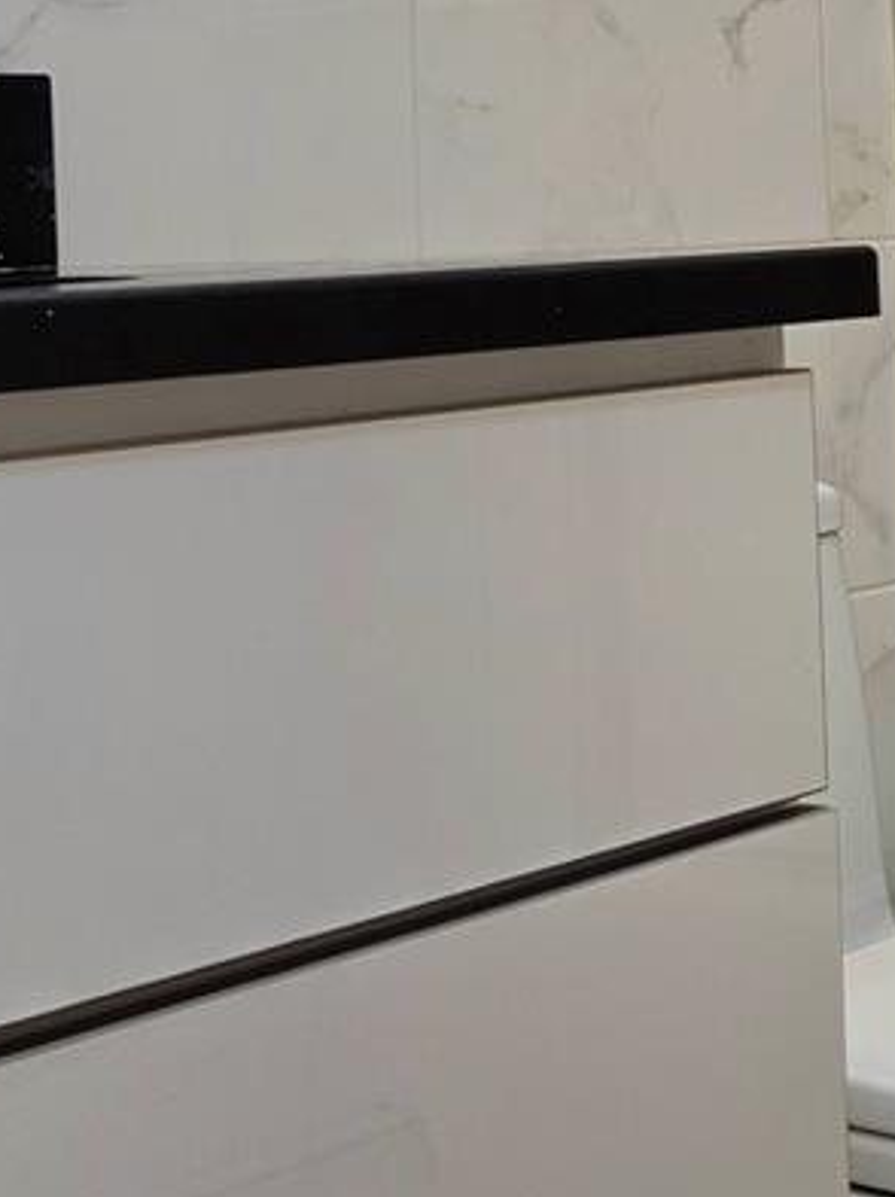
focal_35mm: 90
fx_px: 3108
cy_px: 235
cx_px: 980
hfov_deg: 15.9
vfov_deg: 21.5
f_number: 1.8
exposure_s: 1/120
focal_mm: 5.4
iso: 125
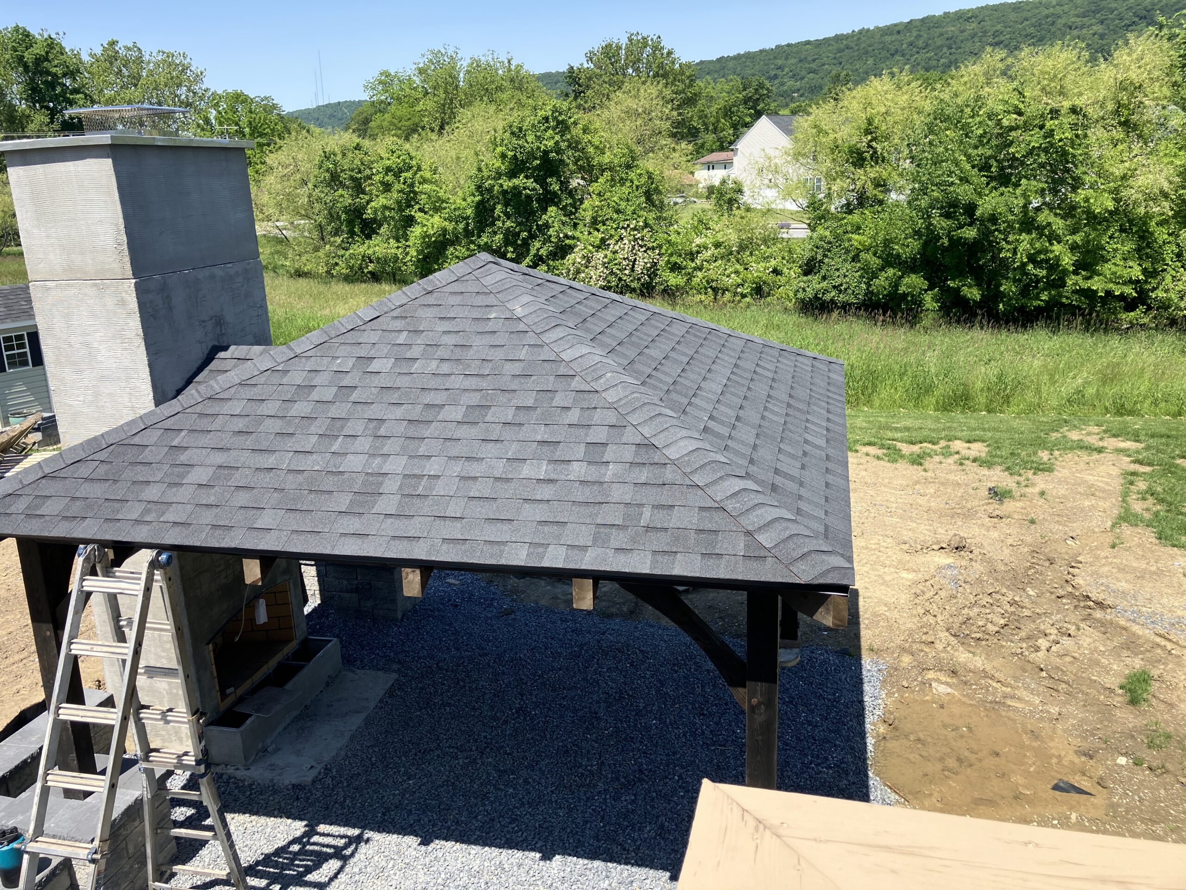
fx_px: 959
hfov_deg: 63.4
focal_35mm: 28
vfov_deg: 49.7
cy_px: 445
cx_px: 593
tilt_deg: -14.8
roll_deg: +1.7
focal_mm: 3.99
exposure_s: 1/1156
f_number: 1.8
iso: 32
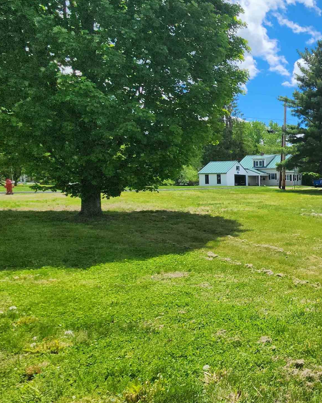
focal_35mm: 27
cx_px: 418
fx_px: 322
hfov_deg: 35.8
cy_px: 207
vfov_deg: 64.1
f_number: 2.2
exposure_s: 1/2977
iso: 50
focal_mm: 2.2
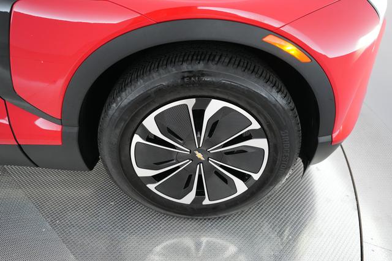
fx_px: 305
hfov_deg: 65.5
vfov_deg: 46.4
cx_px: 196
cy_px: 130
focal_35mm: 28
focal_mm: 28
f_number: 2.8
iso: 5000
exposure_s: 1/250
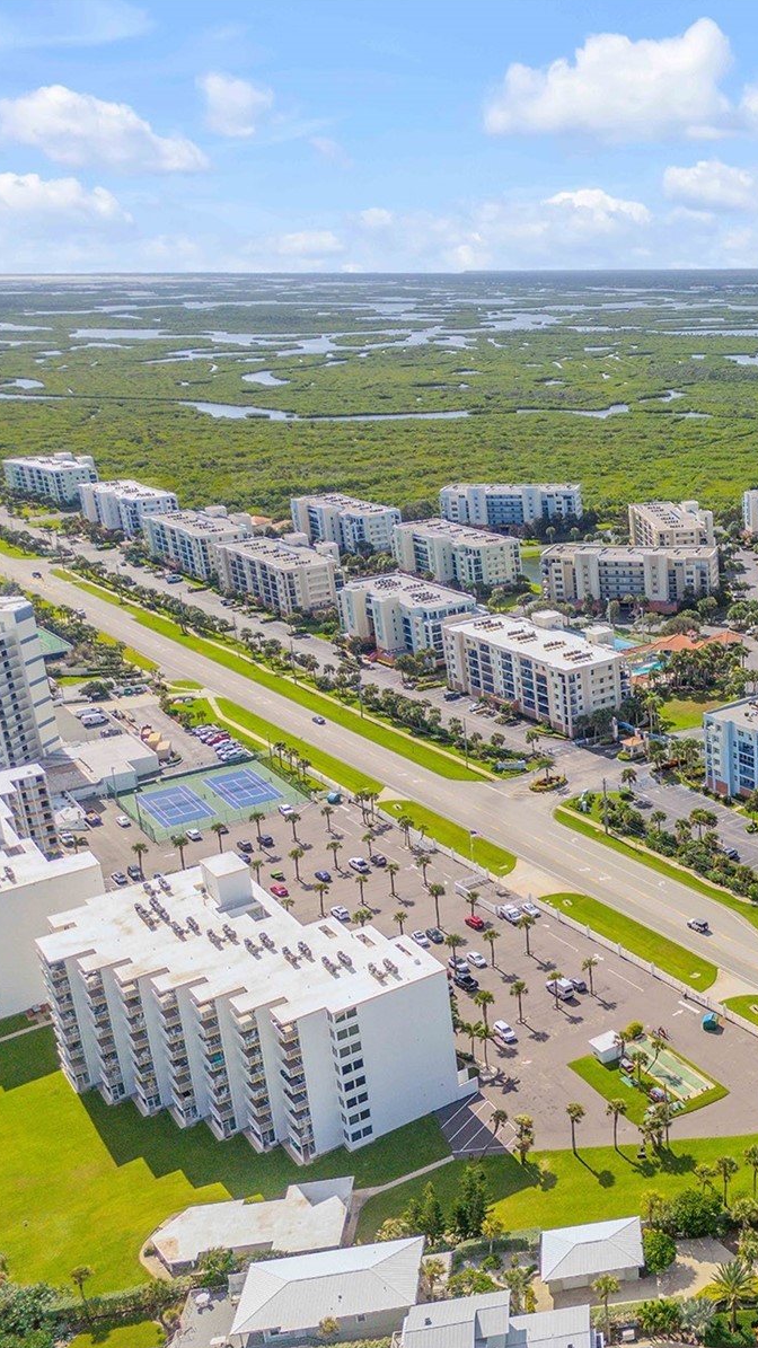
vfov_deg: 56.6
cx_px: 825
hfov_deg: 30.3
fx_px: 1251
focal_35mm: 35
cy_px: 673
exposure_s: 1/3000
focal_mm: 6.72
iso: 100
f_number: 1.7
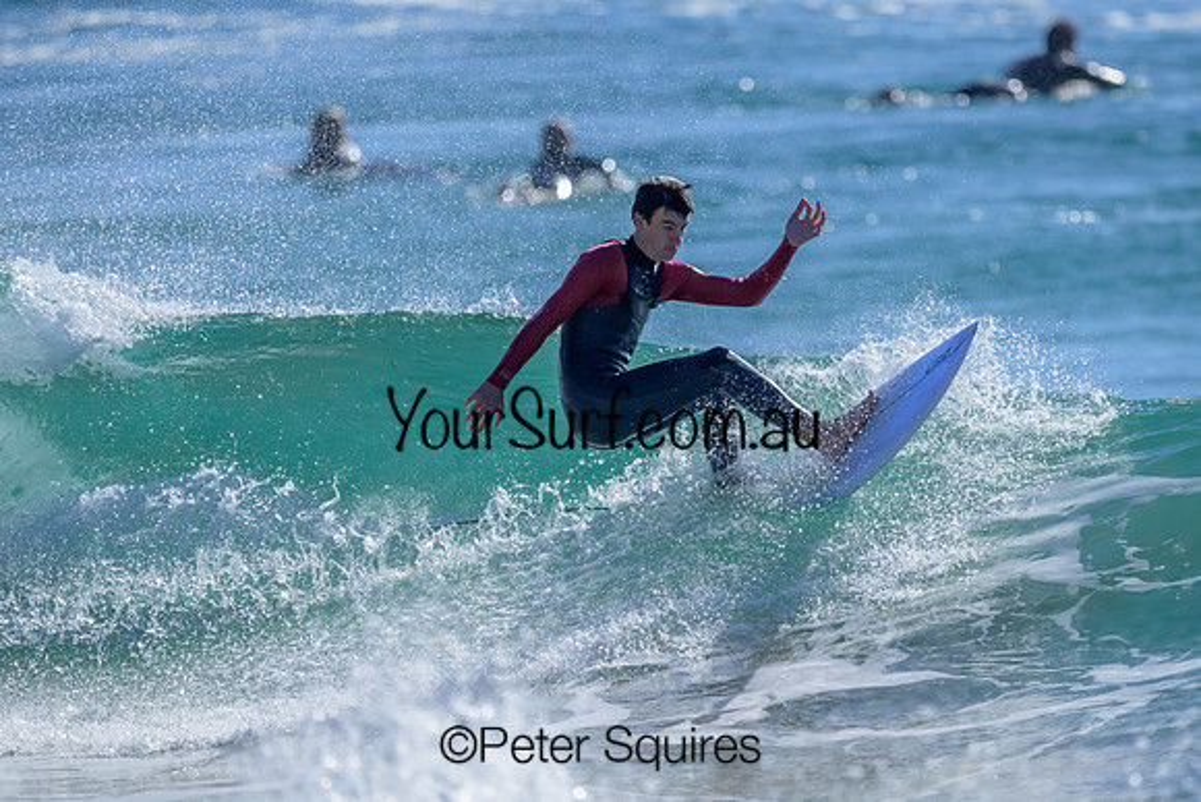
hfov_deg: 2.0
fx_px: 35043
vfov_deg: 1.3
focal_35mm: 1050
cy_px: 451
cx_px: 782
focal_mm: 800
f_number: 6.3
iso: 2000
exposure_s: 1/2000
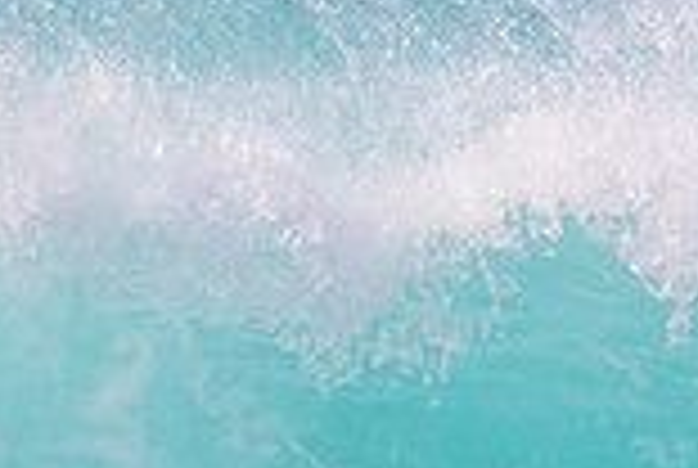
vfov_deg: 0.3
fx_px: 82113
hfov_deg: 0.5
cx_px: 846
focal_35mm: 4227
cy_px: 637
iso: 500
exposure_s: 1/2000
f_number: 9
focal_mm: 1120
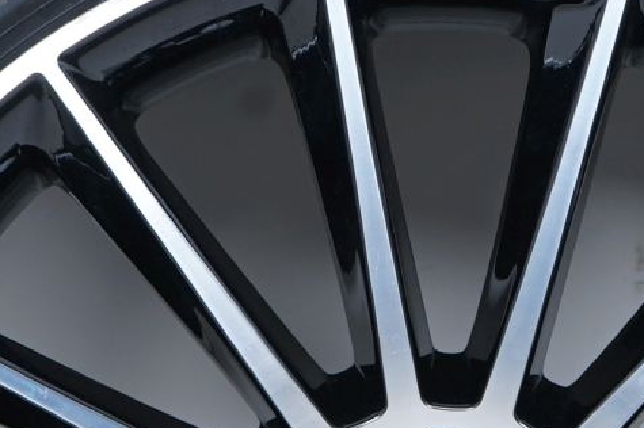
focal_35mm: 182
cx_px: 454
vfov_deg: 7.4
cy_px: 564
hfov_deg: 11.3
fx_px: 3253
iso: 250
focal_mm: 45
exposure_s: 1/125
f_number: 7.1
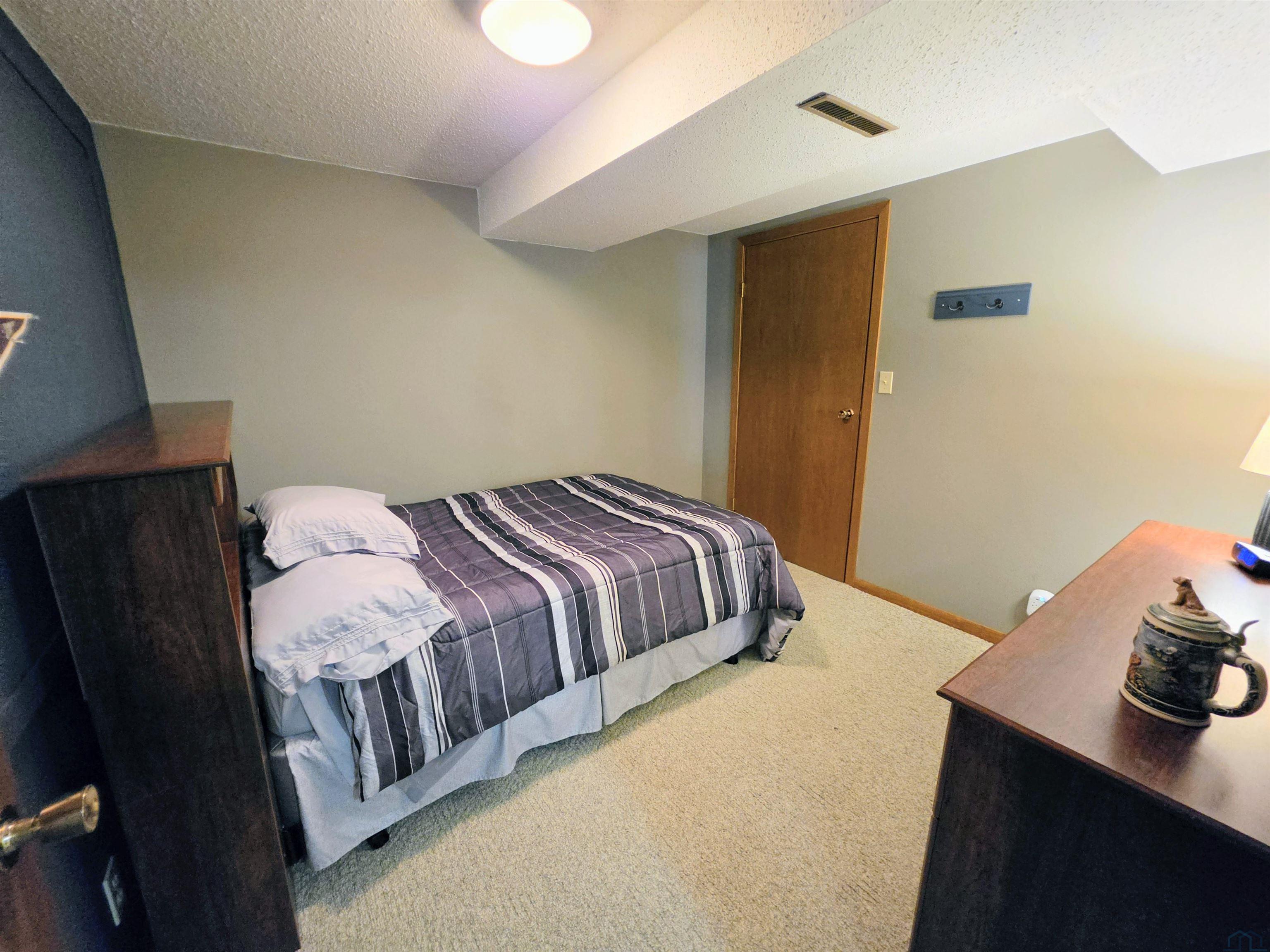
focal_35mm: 13
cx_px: 635
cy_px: 476
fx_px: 477
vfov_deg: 89.9
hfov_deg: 106.2
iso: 1000
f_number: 1.9
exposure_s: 1/60
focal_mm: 2.2
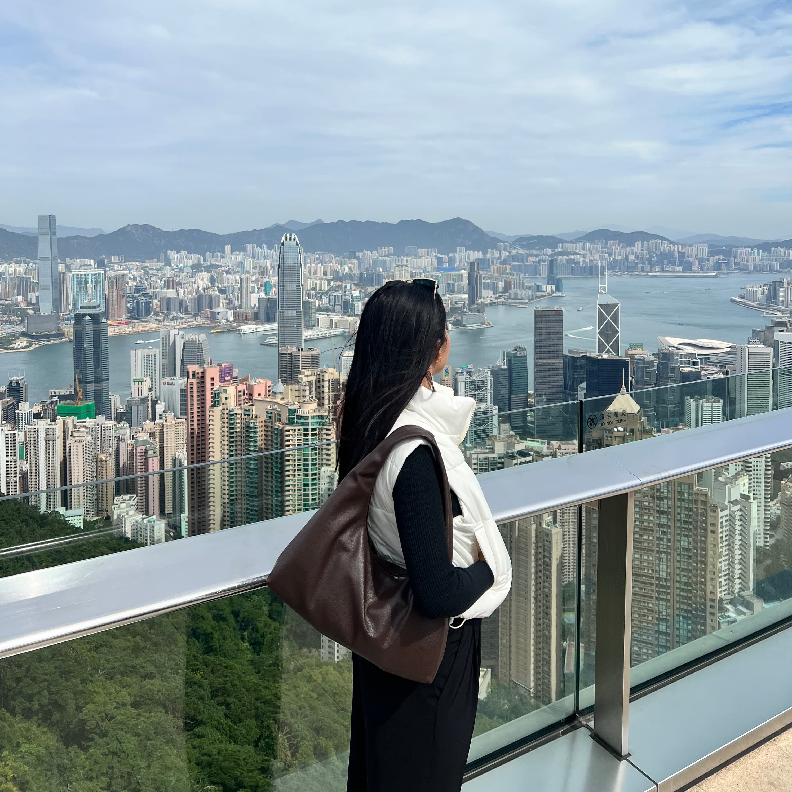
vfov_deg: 51.7
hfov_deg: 52.5
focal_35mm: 31
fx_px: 802
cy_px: 274
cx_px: 400
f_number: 1.5
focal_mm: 5.7
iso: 50
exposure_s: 1/8000
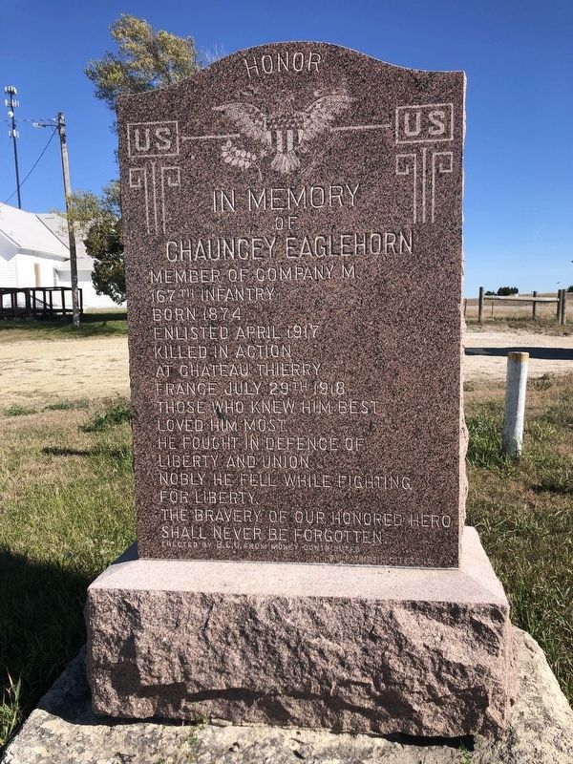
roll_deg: -0.5
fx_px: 618
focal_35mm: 28
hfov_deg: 49.7
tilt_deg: -7.2
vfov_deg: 63.4
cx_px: 286
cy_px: 382
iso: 20
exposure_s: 1/1736
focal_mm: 3.99
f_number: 1.8
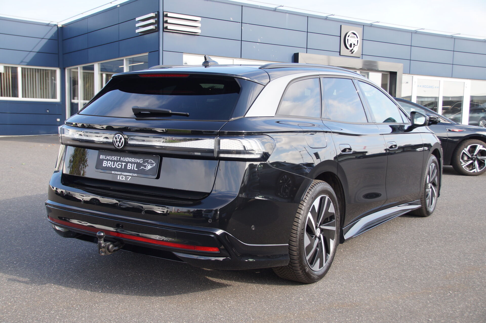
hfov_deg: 46.4
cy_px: 162
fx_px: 567
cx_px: 243
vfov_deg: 31.9
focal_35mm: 42
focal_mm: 28
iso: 100
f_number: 5.6
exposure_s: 1/125
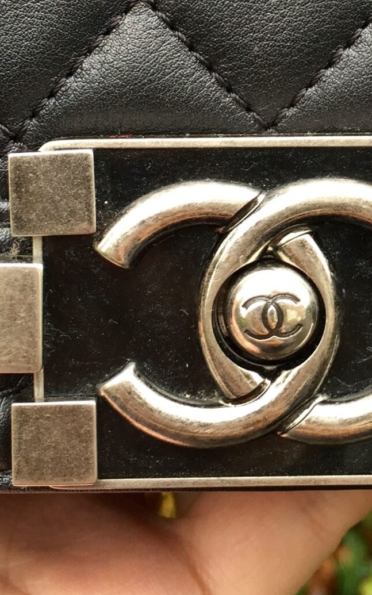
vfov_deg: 26.5
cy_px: 90
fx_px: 1233
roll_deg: +4.5
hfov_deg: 17.0
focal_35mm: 76
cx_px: 290
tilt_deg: -14.2
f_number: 2.2
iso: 50
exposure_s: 1/120
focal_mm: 4.15
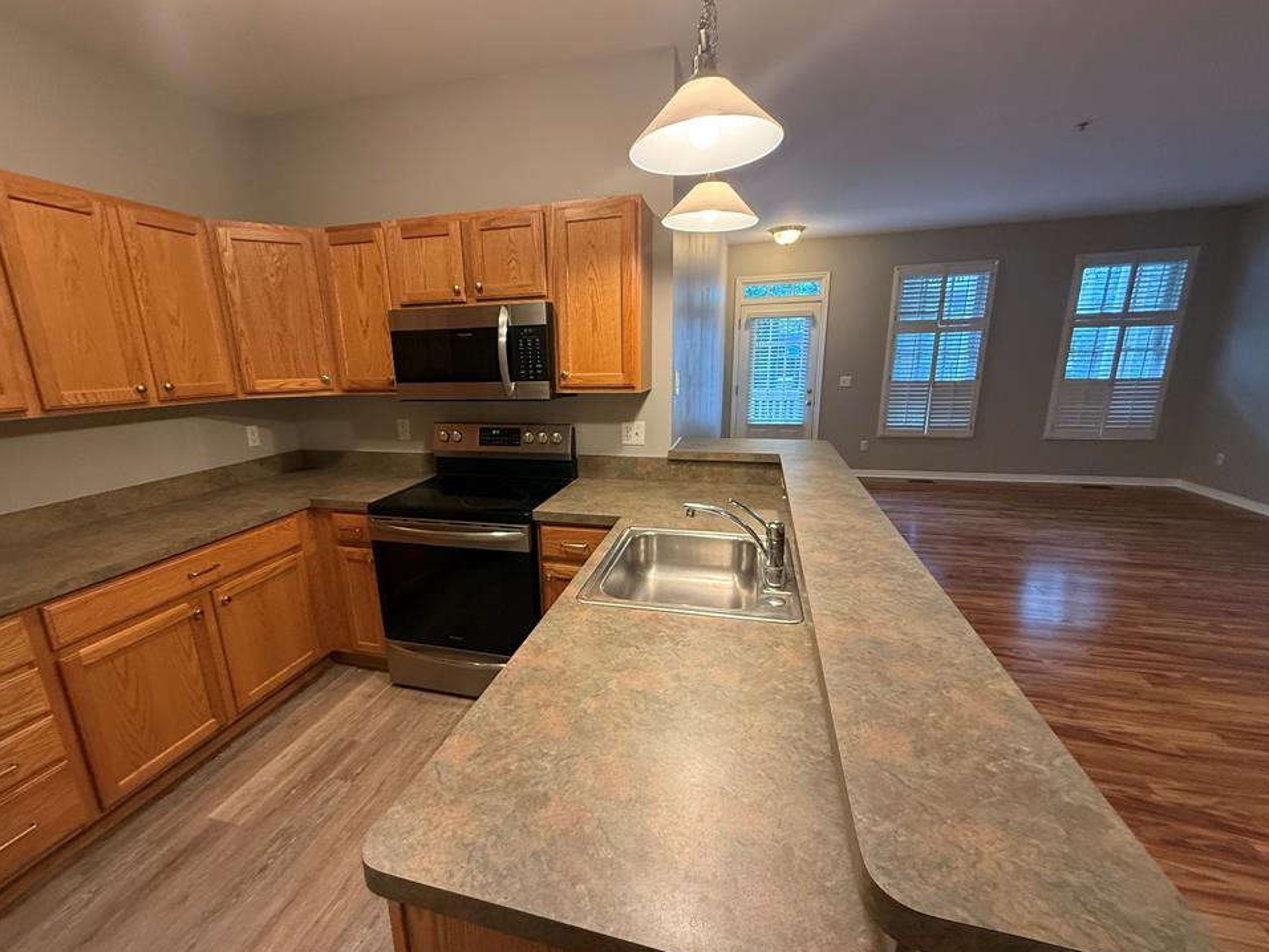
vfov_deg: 81.7
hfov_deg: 98.0
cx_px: 593
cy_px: 498
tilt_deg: -13.4
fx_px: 550
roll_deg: +1.9
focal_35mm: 15
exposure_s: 1/60
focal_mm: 2.22
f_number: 2.2
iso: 320
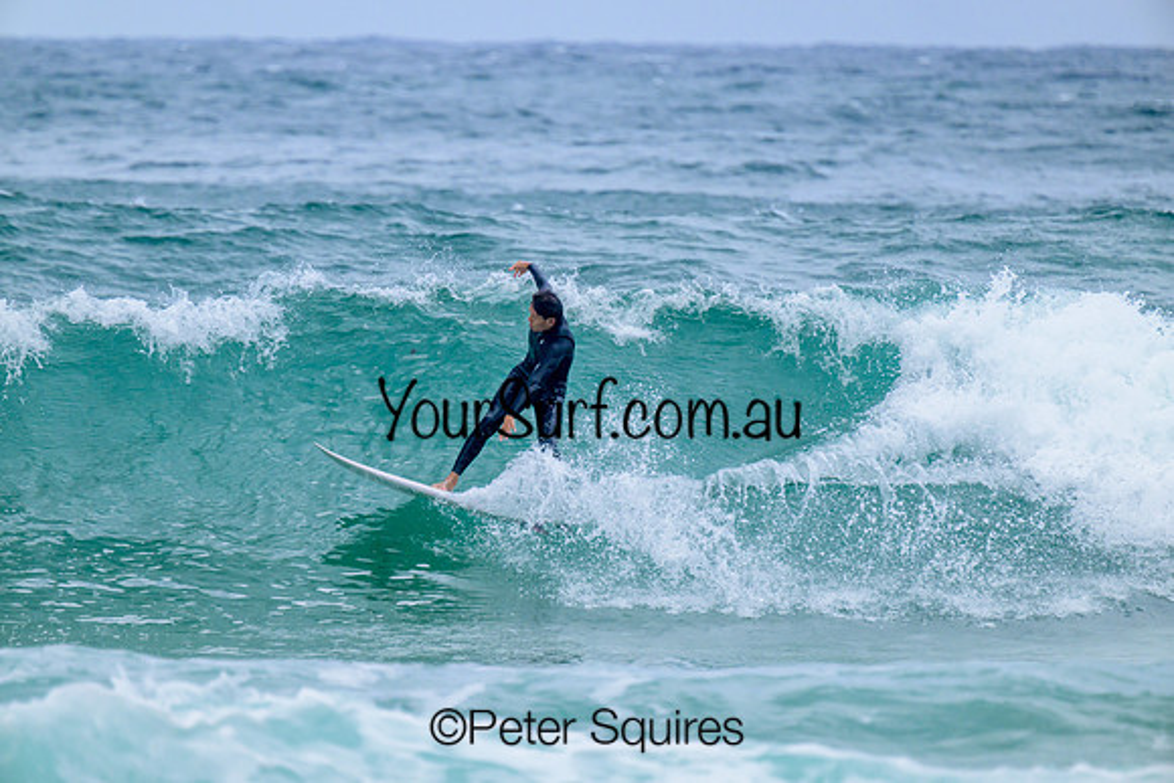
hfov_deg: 3.7
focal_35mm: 560
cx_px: 587
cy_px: 392
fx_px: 18266
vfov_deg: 2.5
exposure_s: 1/2000
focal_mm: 560
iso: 640
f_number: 8
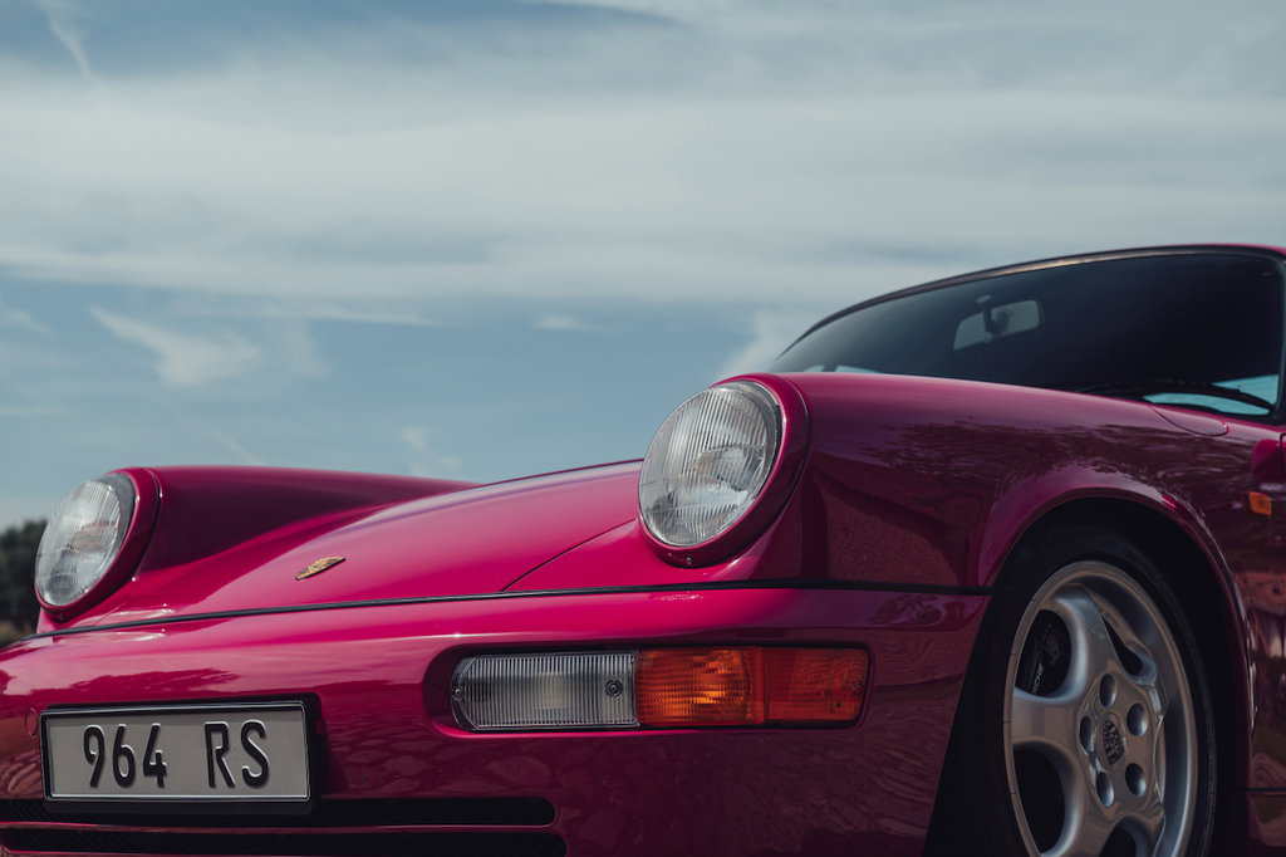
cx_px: 643
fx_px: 2500
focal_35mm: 70
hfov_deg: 28.9
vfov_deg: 19.4
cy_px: 428
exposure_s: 1/250
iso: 100
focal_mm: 70
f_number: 7.1
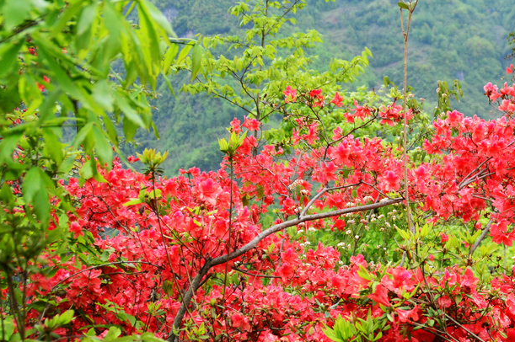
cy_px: 289
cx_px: 465
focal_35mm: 65
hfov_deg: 29.7
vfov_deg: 20.6
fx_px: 929
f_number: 3.5
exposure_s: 1/800
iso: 220
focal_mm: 22
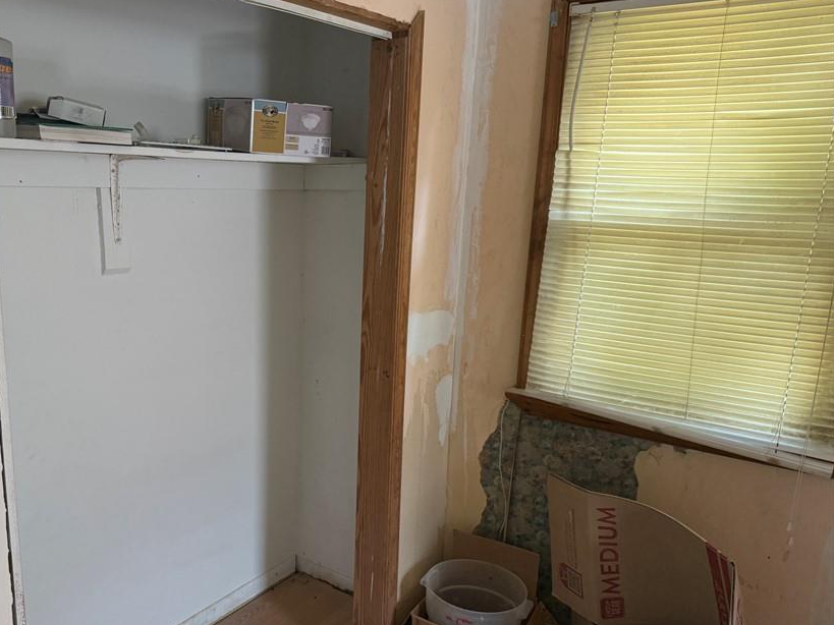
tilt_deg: -12.8
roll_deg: -2.4
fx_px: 723
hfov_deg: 59.2
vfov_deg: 46.7
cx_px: 315
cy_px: 351
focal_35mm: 30
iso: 200
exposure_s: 1/74
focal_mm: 6.76
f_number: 1.78
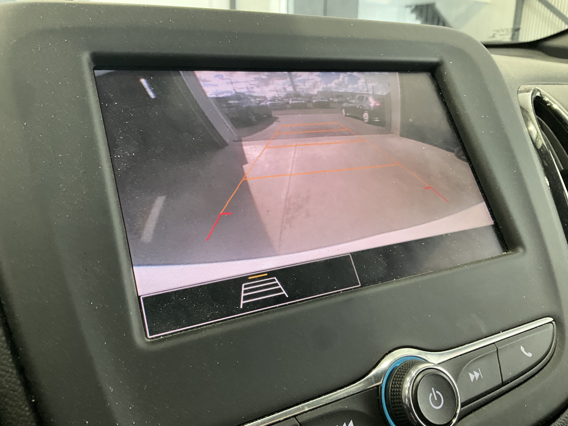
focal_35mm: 29
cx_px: 284
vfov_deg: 48.2
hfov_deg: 61.7
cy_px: 213
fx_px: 476
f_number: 1.8
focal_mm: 3
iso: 160
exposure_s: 1/60
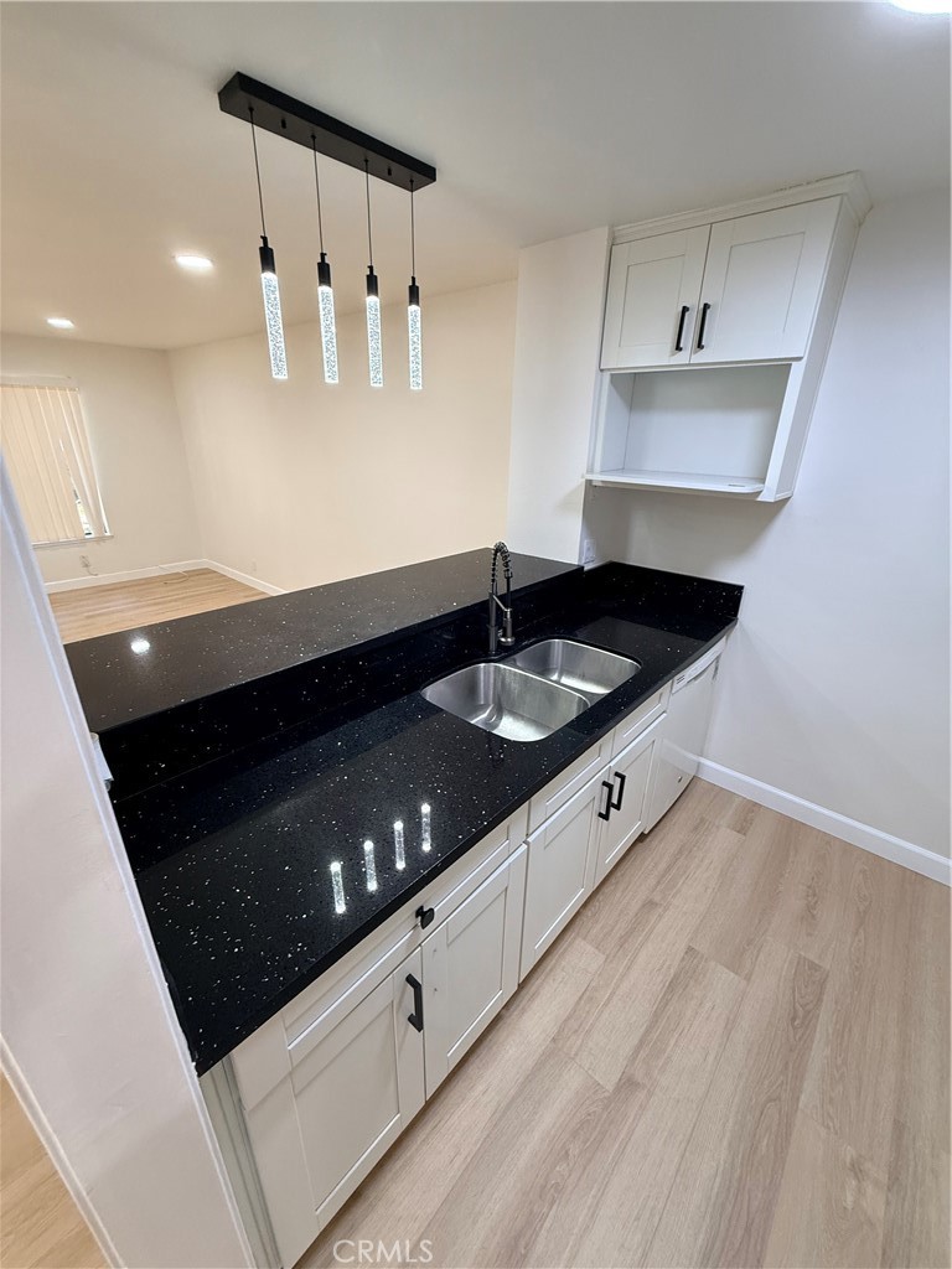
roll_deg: -0.5
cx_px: 476
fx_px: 513
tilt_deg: -22.8
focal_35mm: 14
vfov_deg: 102.1
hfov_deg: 85.7
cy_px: 634
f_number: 2.2
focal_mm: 2.22
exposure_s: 1/60
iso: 200
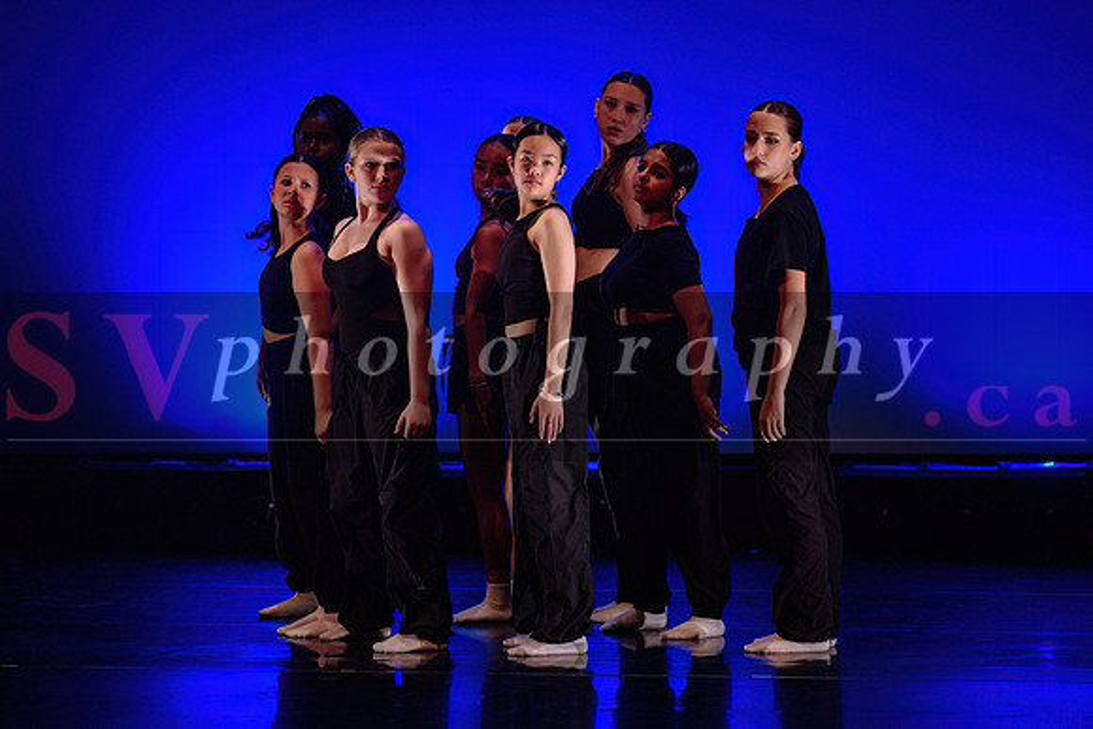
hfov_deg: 13.0
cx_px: 518
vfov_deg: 8.7
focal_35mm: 158
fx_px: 4809
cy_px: 366
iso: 1600
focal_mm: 145
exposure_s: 1/320
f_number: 2.8
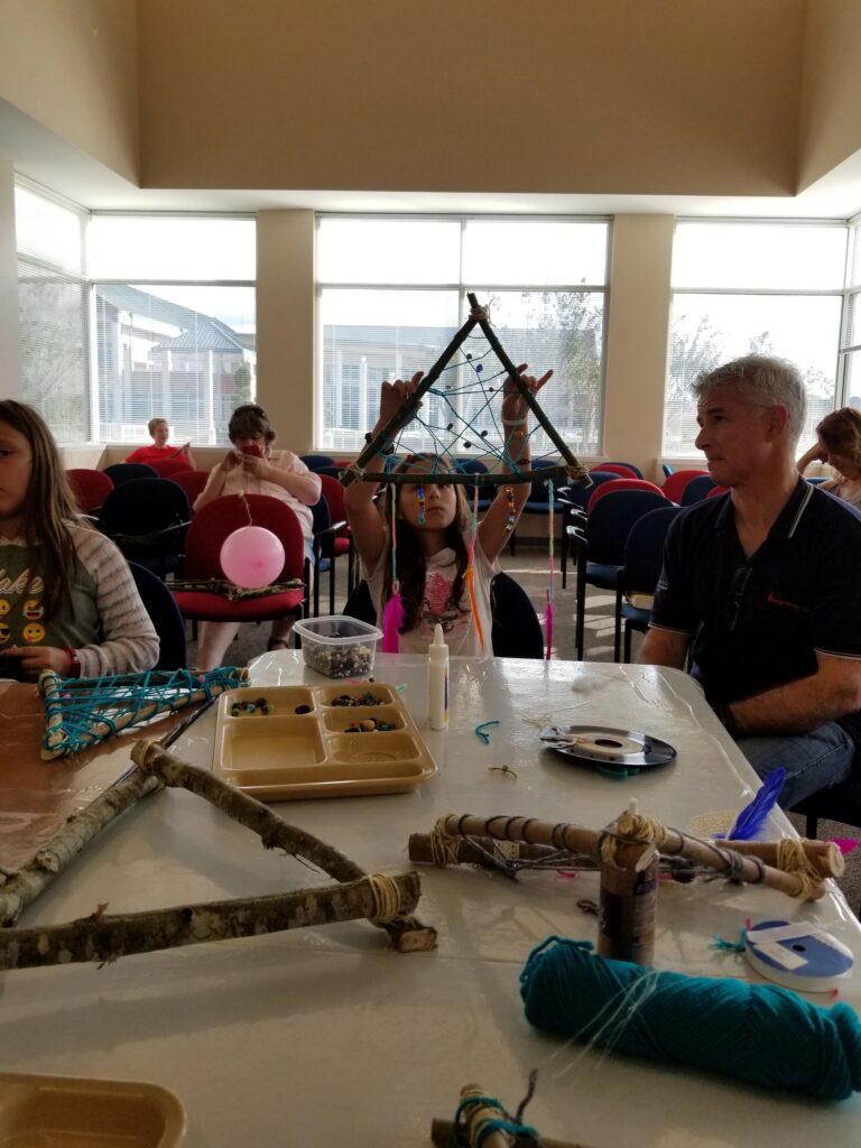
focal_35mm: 26
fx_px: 862
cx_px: 430
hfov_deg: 53.1
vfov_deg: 67.3
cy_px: 574
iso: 50
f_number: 1.7
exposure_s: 1/342
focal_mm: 4.25
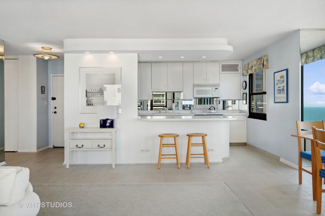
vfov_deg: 51.3
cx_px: 162
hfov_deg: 71.5
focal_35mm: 25
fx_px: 226
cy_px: 108
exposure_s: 1/100
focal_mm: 25
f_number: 7.1
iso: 320
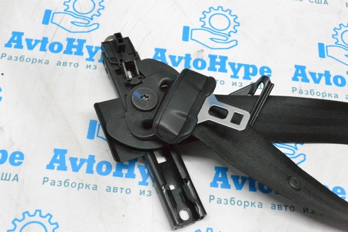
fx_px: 464
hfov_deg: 41.1
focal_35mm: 48
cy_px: 116
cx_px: 174
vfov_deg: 28.0
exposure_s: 1/160
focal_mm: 32
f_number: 11
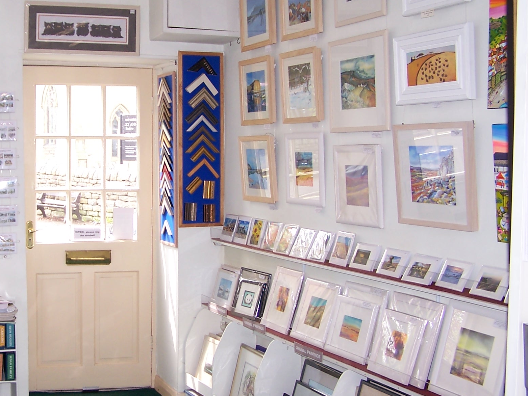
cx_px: 152
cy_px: 204
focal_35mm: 56
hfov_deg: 33.8
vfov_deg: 26.1
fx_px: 854
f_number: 2.8
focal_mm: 6.3
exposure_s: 1/60
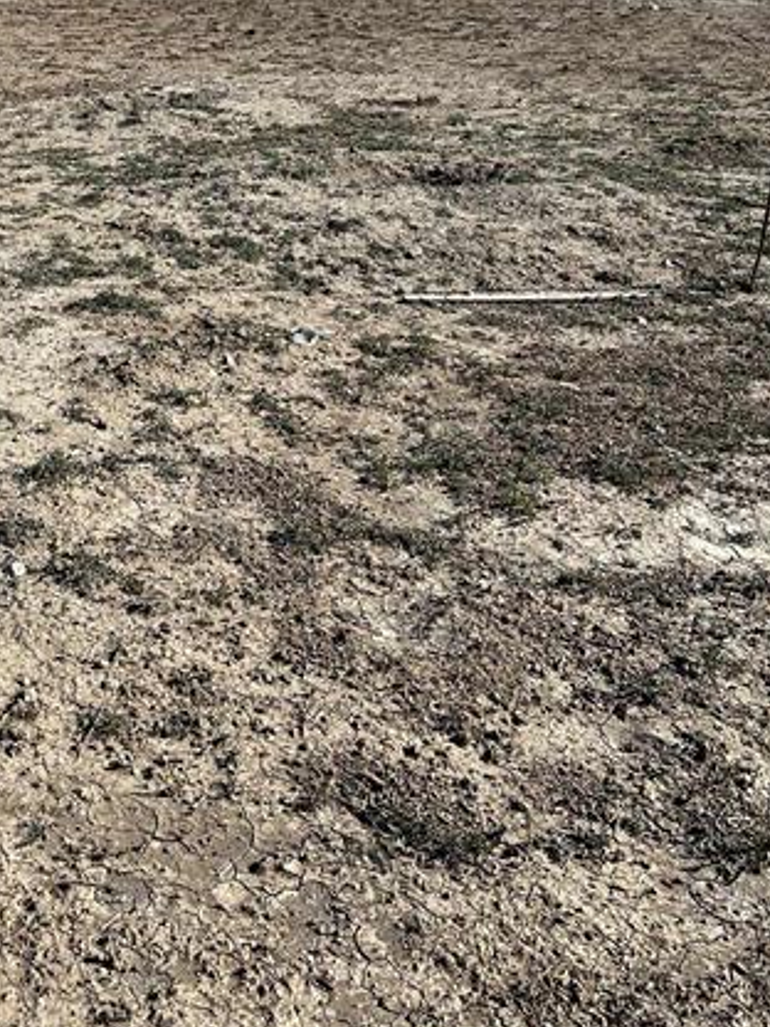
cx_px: 94
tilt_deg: -10.4
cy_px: 190
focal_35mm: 48
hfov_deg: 29.2
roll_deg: +0.3
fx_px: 1424
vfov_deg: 38.0
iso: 50
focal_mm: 5.7
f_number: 1.5
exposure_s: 1/5319
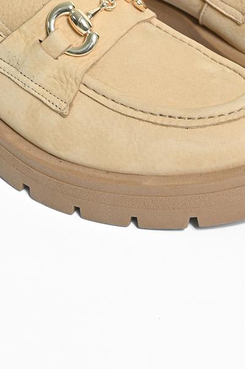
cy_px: -124
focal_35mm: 129
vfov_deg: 15.1
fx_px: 1318
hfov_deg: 10.6
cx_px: 153
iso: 125
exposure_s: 1/160
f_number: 10
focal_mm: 43
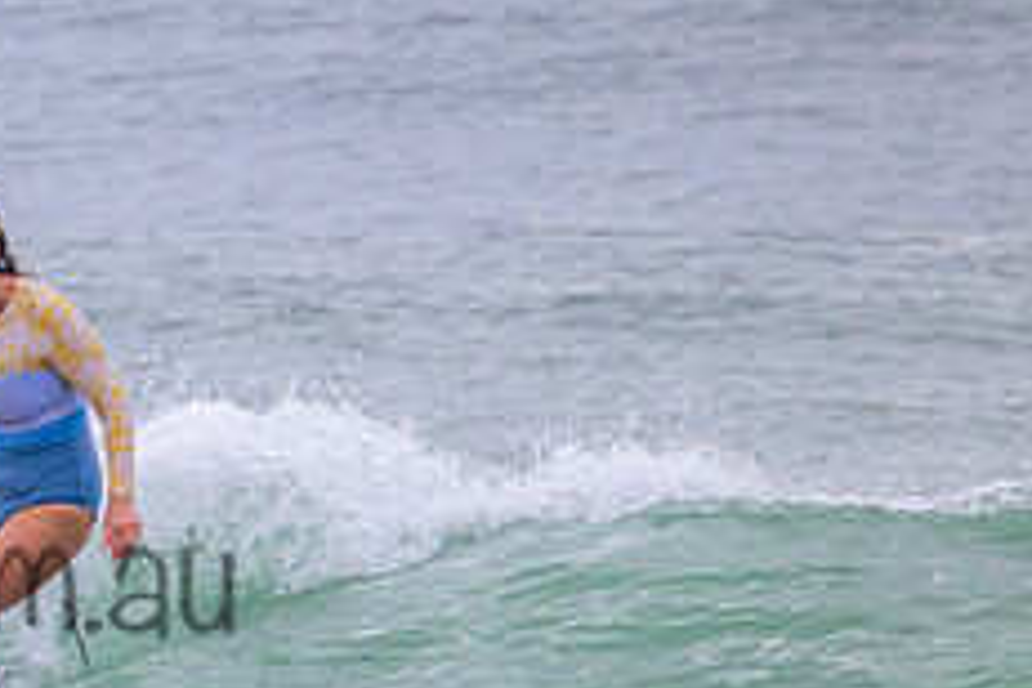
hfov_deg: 1.0
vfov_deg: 0.7
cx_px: -237
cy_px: 529
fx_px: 57644
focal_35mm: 2011
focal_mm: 800
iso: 1600
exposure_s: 1/2000
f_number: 11
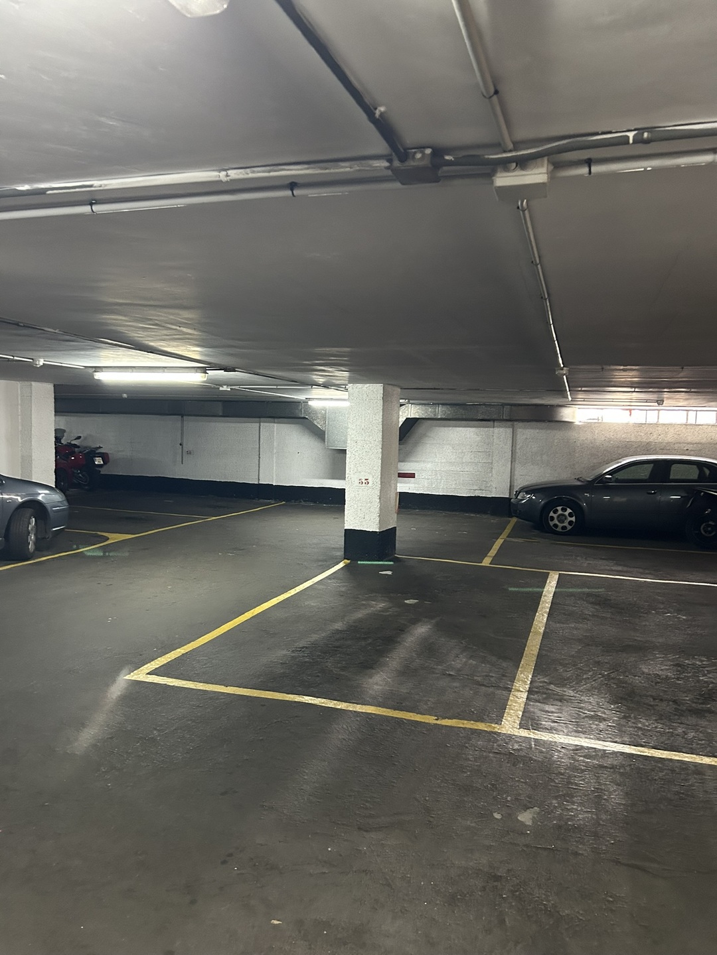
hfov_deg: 53.1
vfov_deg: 67.3
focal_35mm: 26
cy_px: 478
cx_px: 358
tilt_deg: -5.2
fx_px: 718
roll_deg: -2.6
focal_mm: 5.7
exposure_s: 1/33
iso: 500
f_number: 1.5
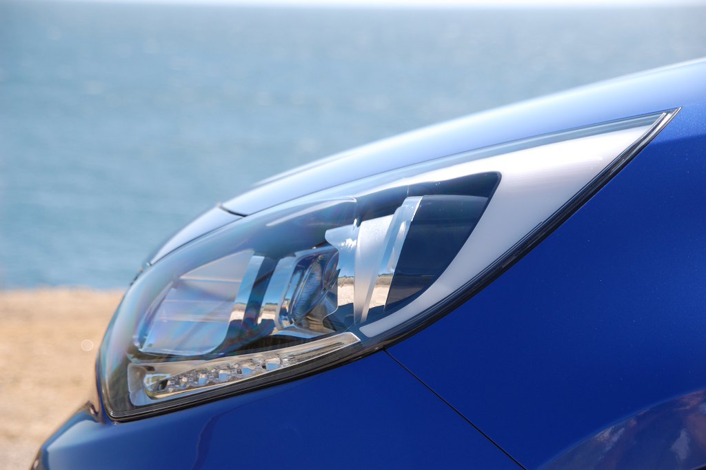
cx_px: 353
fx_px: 2645
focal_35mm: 135
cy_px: 235
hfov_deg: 15.2
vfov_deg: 10.1
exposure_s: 1/500
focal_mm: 90
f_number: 5.6
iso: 200
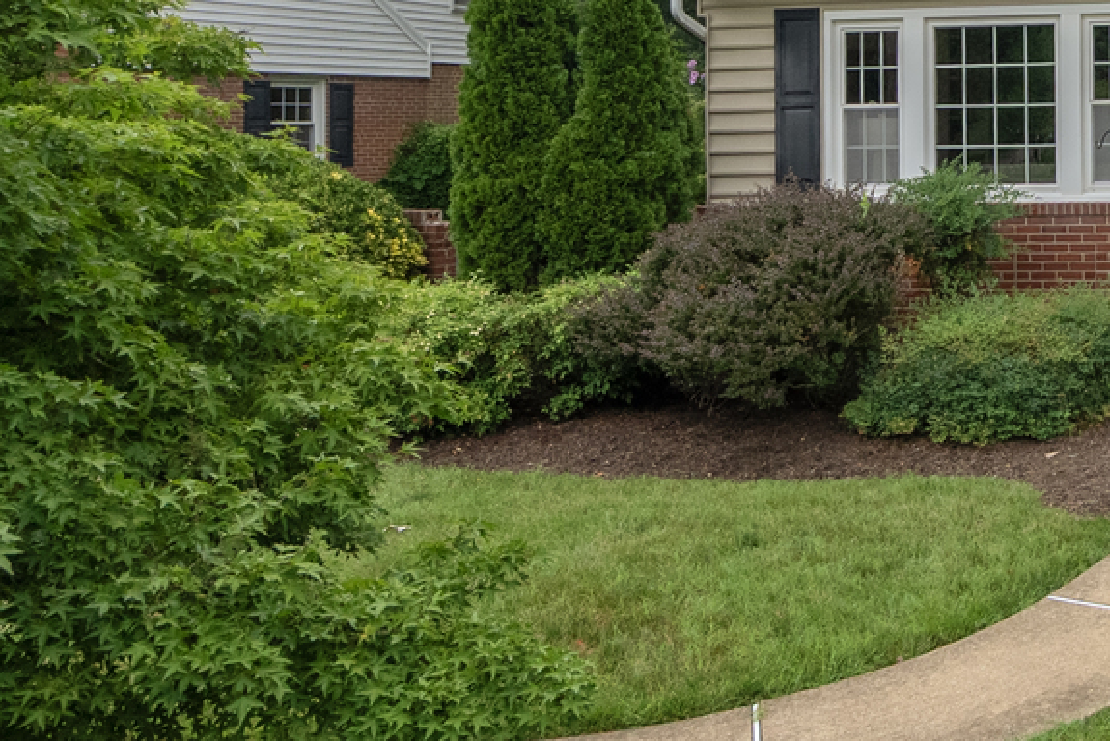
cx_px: 1441
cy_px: 0
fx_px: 1388
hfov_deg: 32.7
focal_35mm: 45
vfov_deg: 28.1
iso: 800
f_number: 8
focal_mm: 16
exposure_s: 1/640
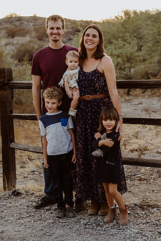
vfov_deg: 31.8
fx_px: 423
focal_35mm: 63
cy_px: 96
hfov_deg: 21.6
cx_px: 91
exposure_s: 1/400
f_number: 2.8
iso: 200
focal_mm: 50
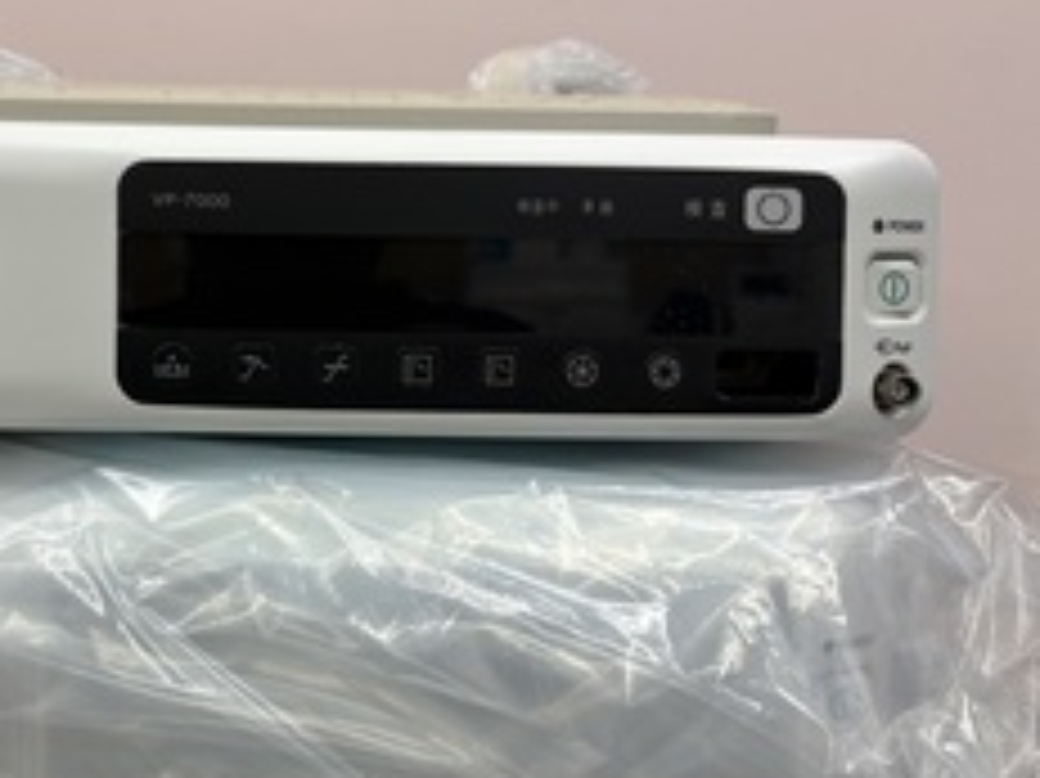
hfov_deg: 41.1
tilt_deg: -10.9
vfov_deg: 32.2
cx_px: 284
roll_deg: -0.5
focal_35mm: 45
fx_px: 1351
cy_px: 405
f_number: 1.6
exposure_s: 1/121
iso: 32
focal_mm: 5.96
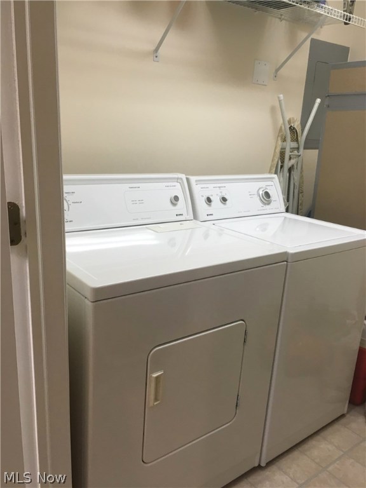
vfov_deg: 61.7
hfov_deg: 48.2
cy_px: 244
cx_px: 183
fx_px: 409
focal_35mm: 29
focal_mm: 4.15
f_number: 2.2
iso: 64
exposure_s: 1/30
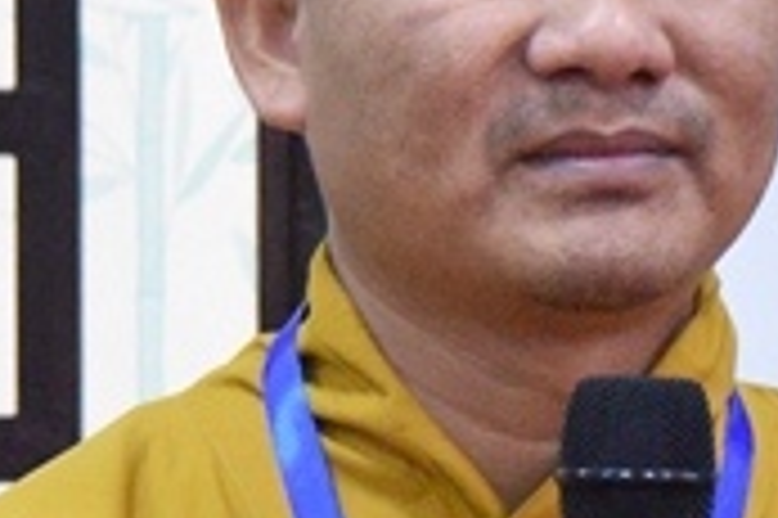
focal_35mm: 711
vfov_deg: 1.9
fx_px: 15351
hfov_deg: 2.9
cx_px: 355
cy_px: 259
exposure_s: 1/160
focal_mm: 120
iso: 10000
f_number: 4
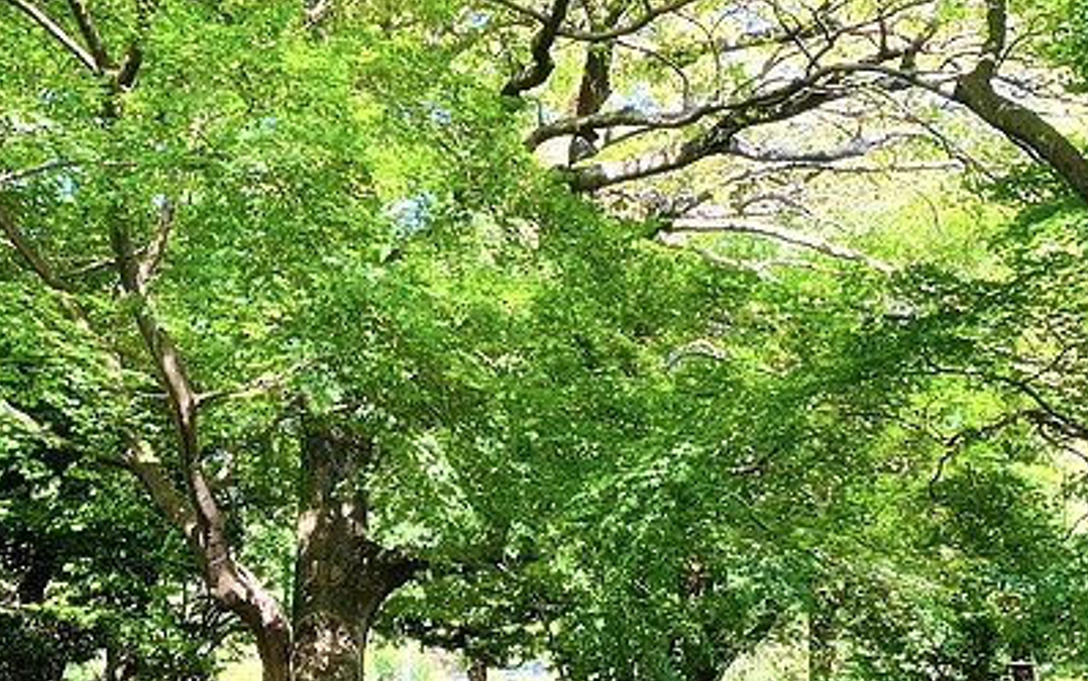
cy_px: 524
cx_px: 380
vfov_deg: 23.7
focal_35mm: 54
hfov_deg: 37.2
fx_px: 1602
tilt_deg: +7.1
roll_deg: -0.4
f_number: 1.8
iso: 40
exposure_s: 1/121
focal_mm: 4.25
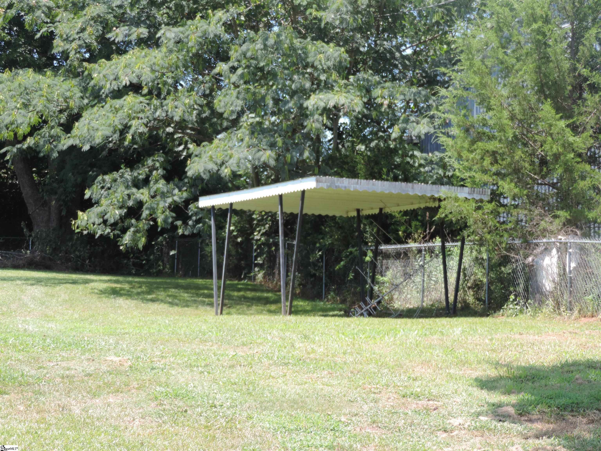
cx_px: 300
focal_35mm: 100
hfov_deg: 19.6
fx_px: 1736
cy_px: 226
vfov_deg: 14.8
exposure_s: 1/160
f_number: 4.1
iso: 80
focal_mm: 17.8
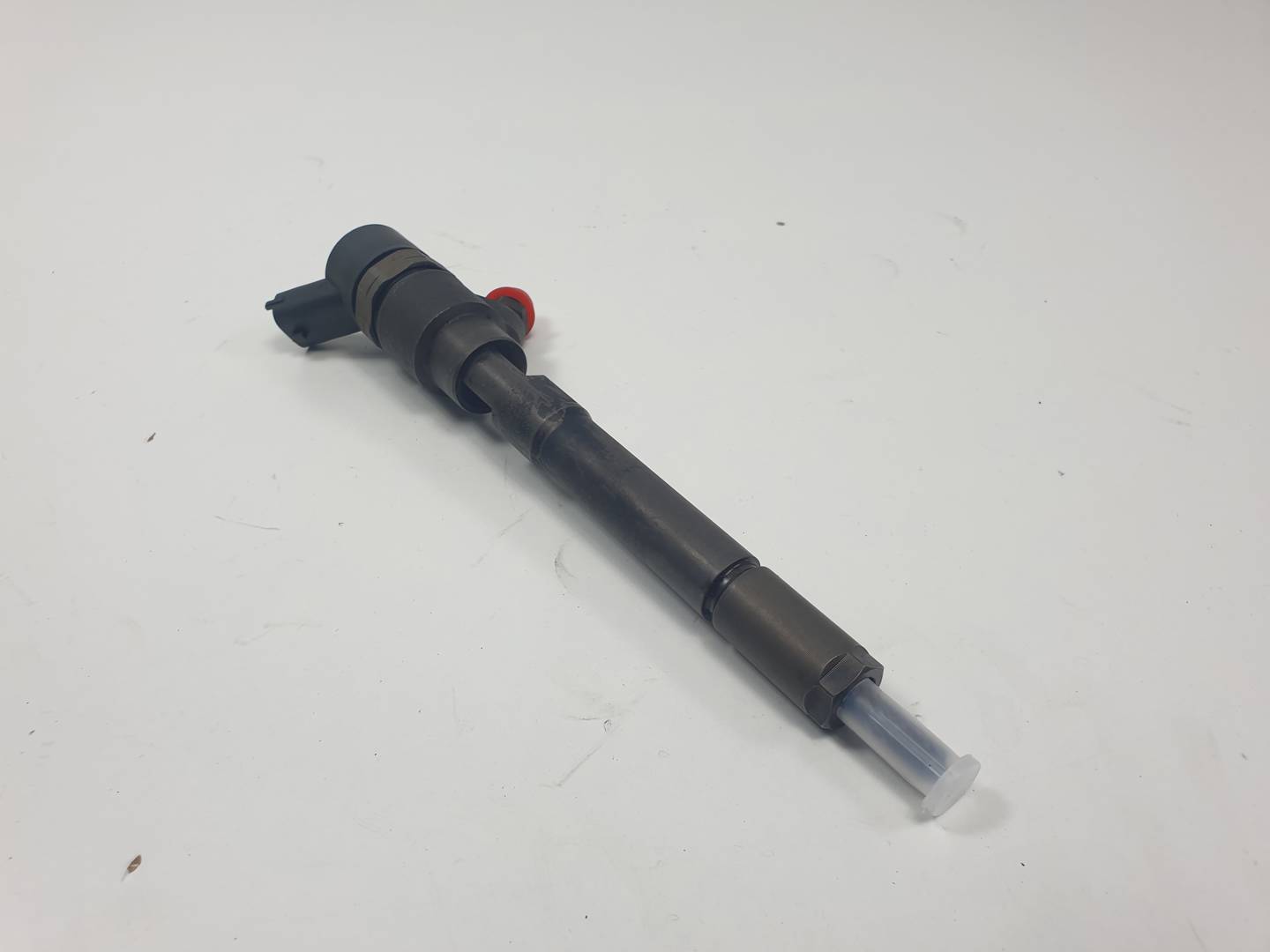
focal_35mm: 26
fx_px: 954
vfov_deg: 53.1
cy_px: 476
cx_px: 635
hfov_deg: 67.3
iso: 50
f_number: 2.4
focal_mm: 4.3
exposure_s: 1/278
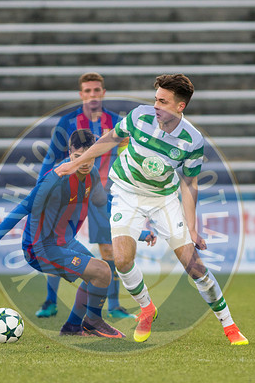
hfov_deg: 2.6
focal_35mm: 529
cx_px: 112
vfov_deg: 3.9
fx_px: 5625
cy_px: 224
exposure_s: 1/1000
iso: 800
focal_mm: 300
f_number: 2.8
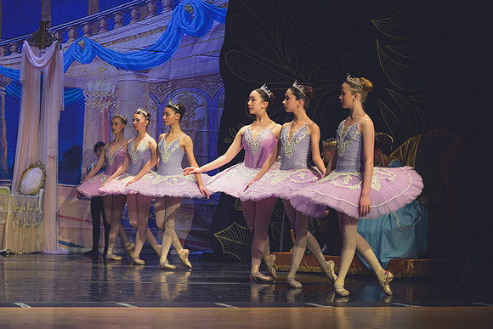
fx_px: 1115
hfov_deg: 24.9
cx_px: 206
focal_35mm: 81
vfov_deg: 16.8
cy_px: 191
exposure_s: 1/320
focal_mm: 70
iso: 500
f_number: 2.8
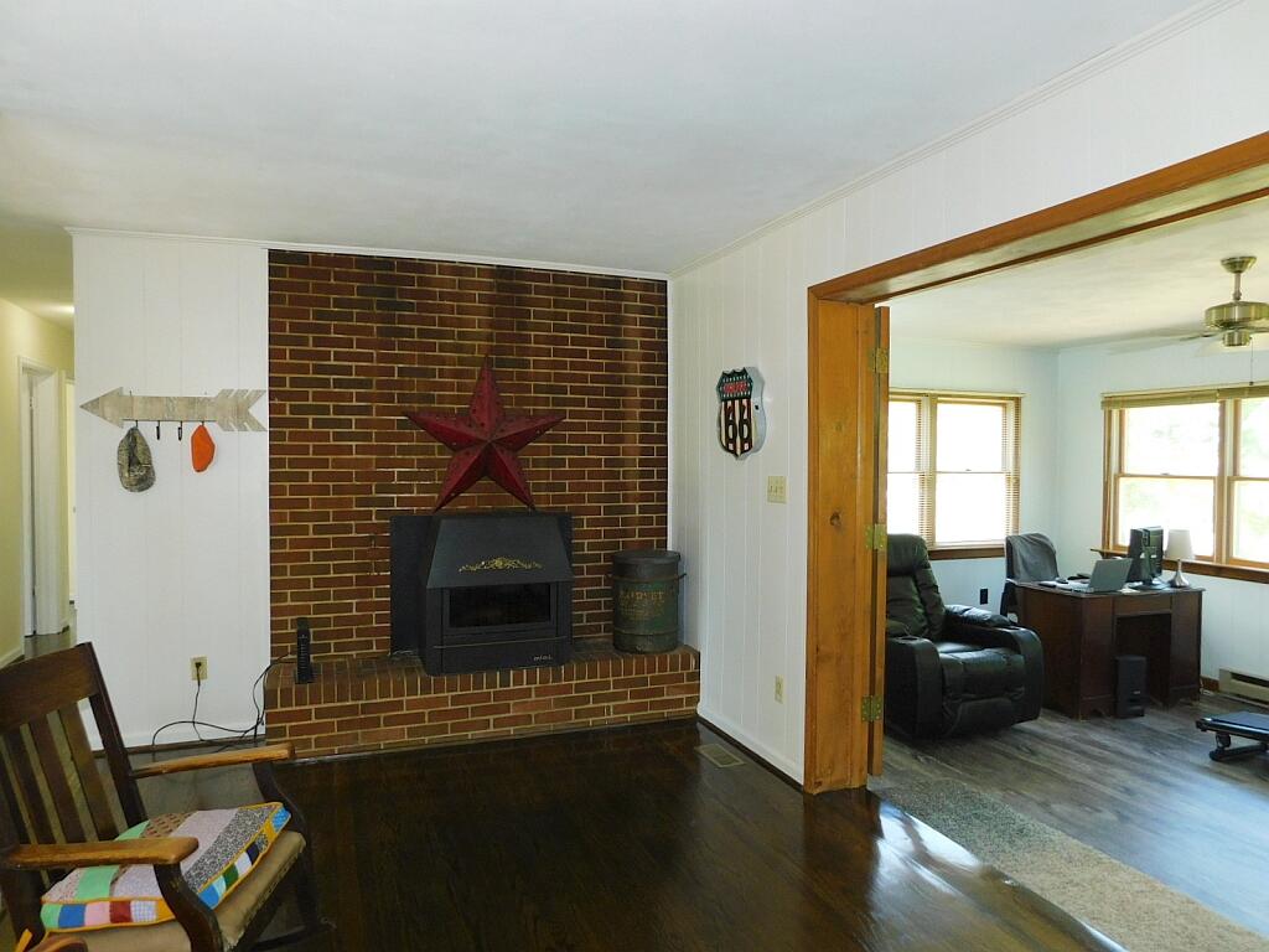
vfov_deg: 58.9
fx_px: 843
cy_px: 476
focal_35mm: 23
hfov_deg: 73.9
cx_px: 634
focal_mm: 4
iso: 200
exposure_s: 1/30
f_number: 3
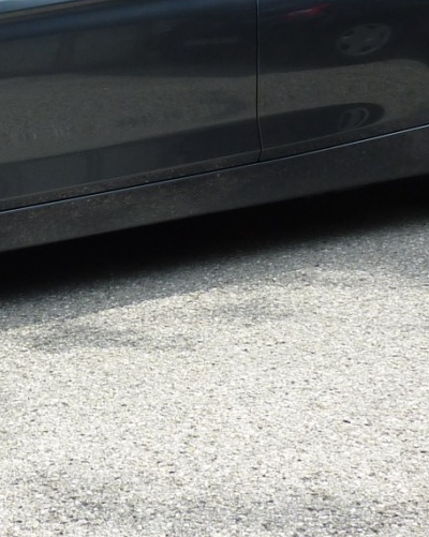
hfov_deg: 18.8
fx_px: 1239
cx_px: -48
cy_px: 72
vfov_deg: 23.9
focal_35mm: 78
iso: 80
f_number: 4
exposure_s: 1/200
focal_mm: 4.1
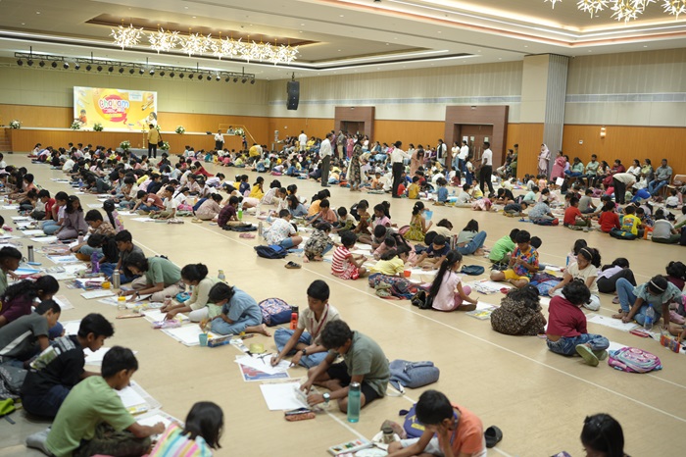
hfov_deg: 54.5
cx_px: 343
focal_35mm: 35
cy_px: 228
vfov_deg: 37.8
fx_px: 667
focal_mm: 35
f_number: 1.4
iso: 400
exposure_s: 1/100
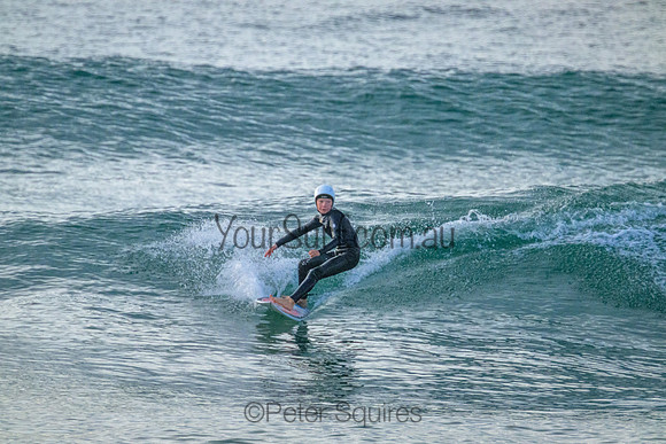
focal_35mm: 800
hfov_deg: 2.6
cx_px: 333
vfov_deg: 1.7
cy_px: 222
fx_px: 14803
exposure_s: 1/1000
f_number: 11
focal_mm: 800
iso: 6400
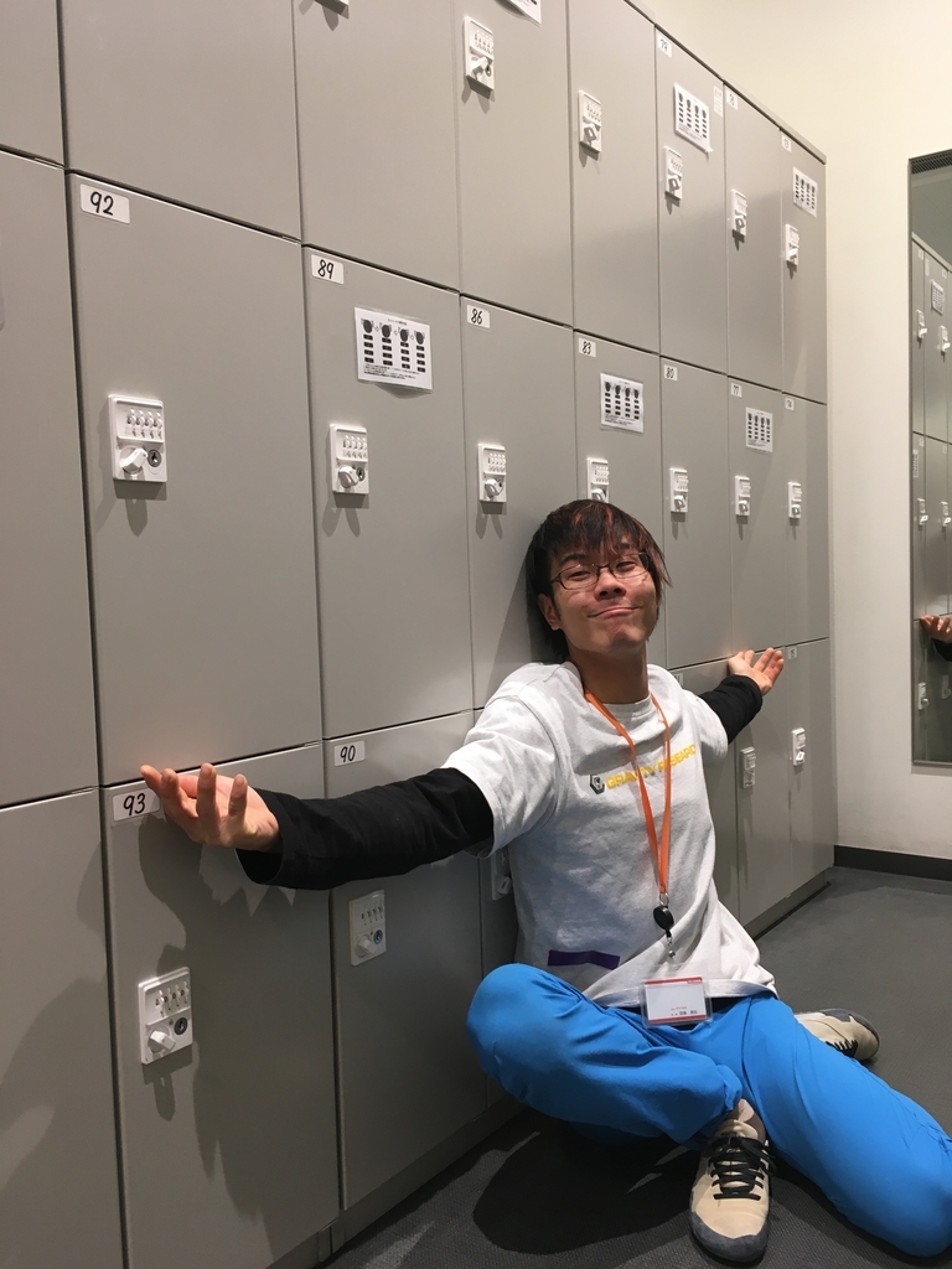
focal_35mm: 29
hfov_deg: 48.2
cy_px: 634
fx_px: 1063
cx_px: 476
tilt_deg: -3.4
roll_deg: +2.3
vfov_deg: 61.7
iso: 64
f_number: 2.2
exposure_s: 1/30
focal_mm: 4.15
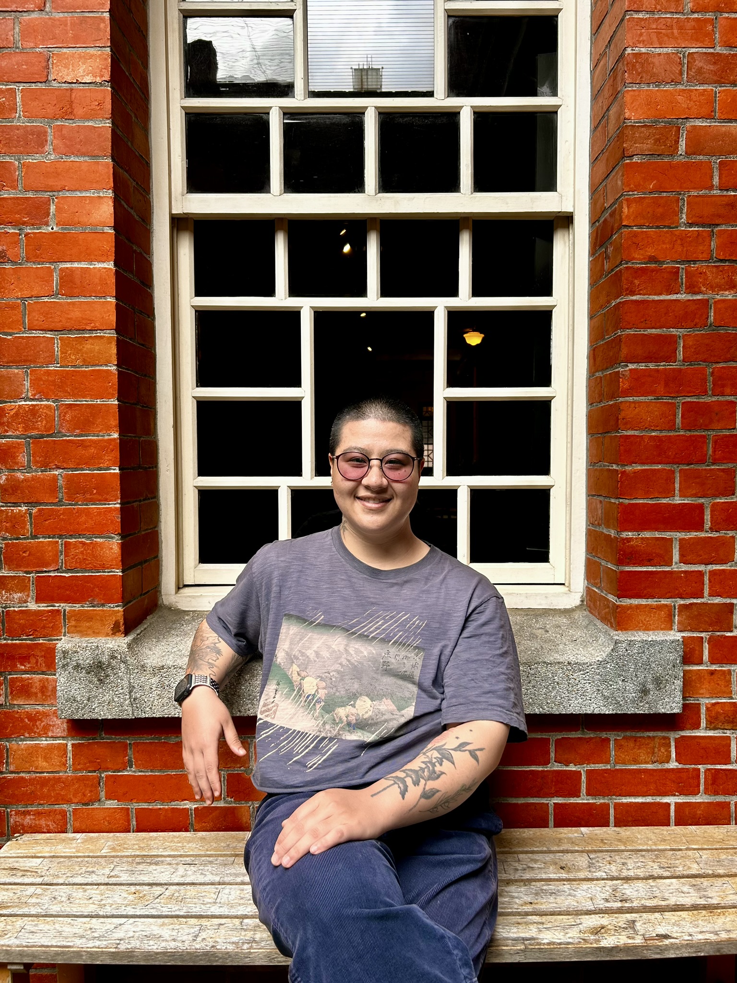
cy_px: 492
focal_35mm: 26
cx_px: 368
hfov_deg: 53.1
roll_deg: +0.7
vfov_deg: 67.3
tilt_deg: -2.9
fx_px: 738
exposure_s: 1/271
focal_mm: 5.7
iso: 40
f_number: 1.5
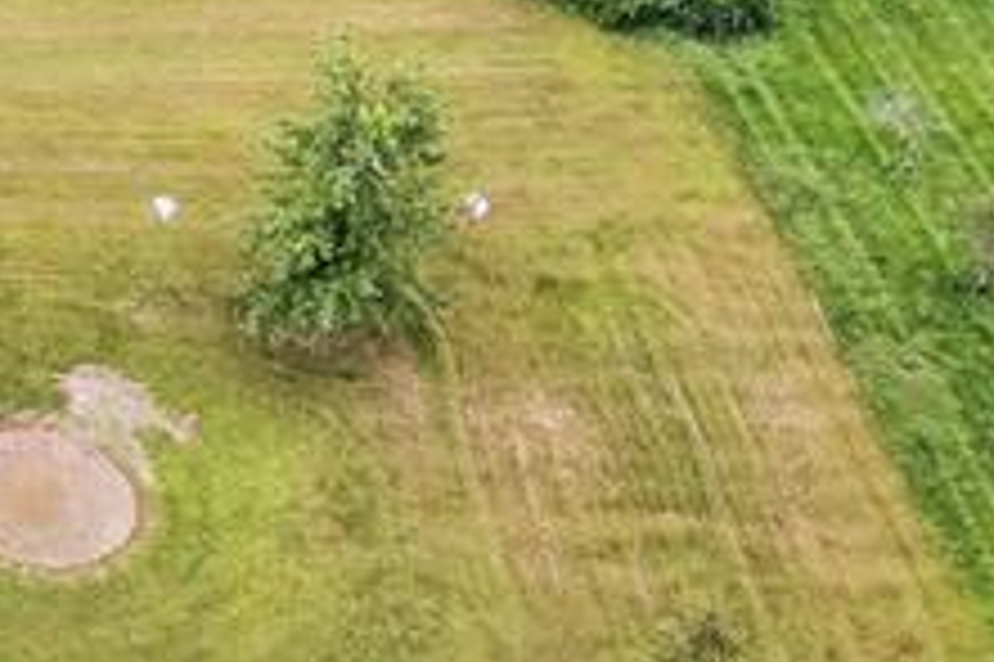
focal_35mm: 102
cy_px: 399
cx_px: -661
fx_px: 2814
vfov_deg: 13.4
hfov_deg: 17.2
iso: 100
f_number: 2.8
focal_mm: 8.38
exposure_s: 1/500
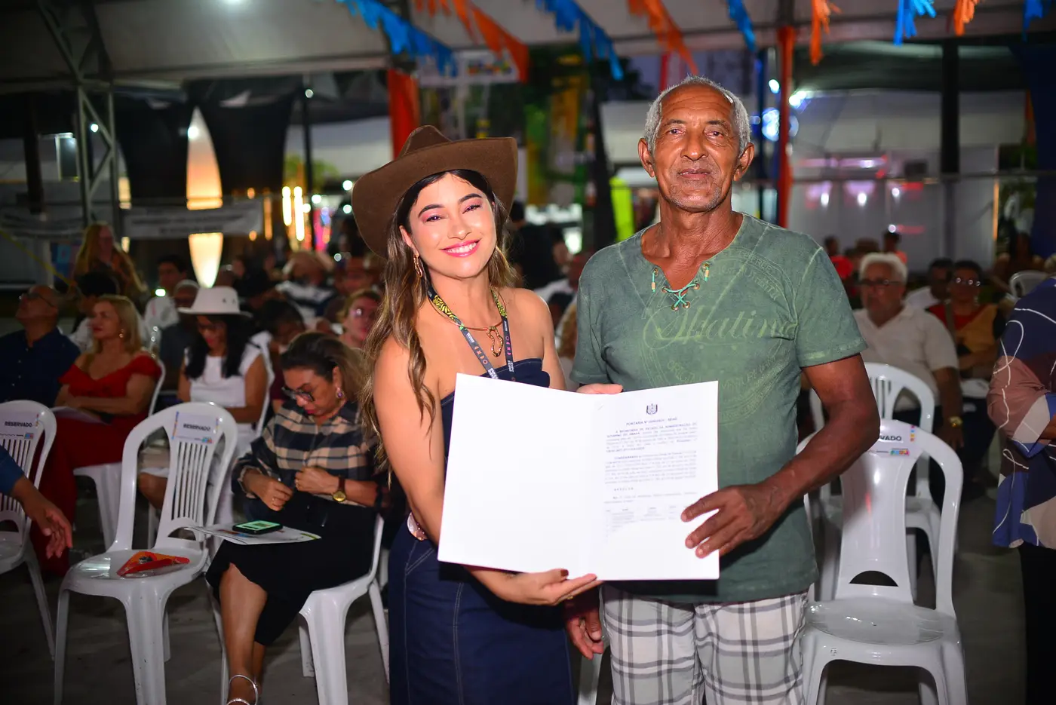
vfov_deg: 37.9
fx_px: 1027
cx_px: 528
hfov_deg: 54.4
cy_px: 352
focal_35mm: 35
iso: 800
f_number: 2
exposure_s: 1/180
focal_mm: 35
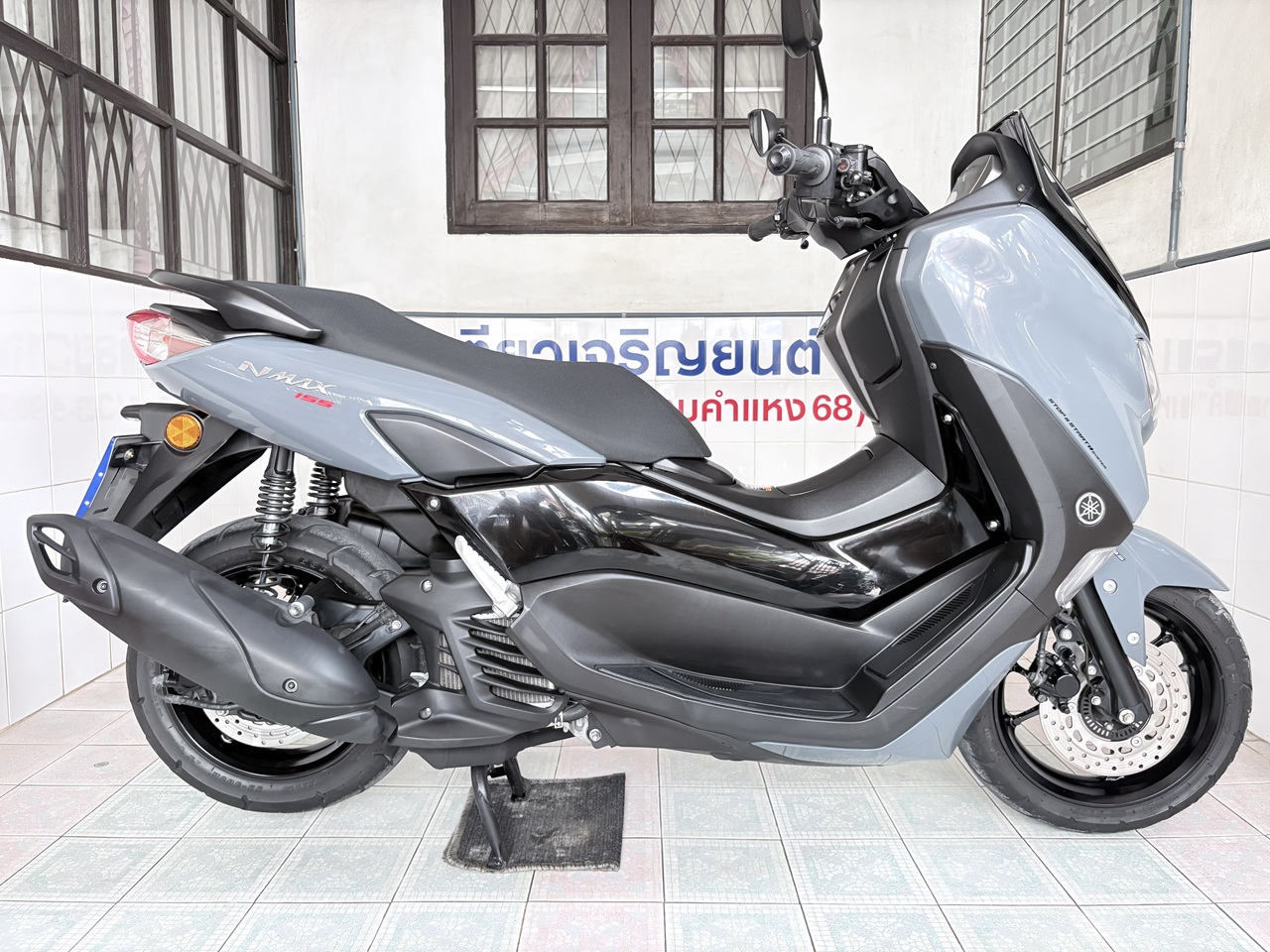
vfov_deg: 53.1
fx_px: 954
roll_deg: +0.7
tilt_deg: -5.6
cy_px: 476
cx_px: 635
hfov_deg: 67.3
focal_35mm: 26
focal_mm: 5.96
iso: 250
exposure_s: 1/60
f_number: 1.6
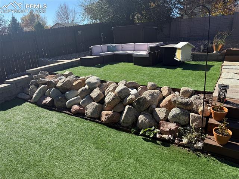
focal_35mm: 24
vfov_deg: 56.8
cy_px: 90
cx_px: 120
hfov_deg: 71.6
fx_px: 166
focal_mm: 6.76
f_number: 1.78
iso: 80
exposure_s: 1/3279
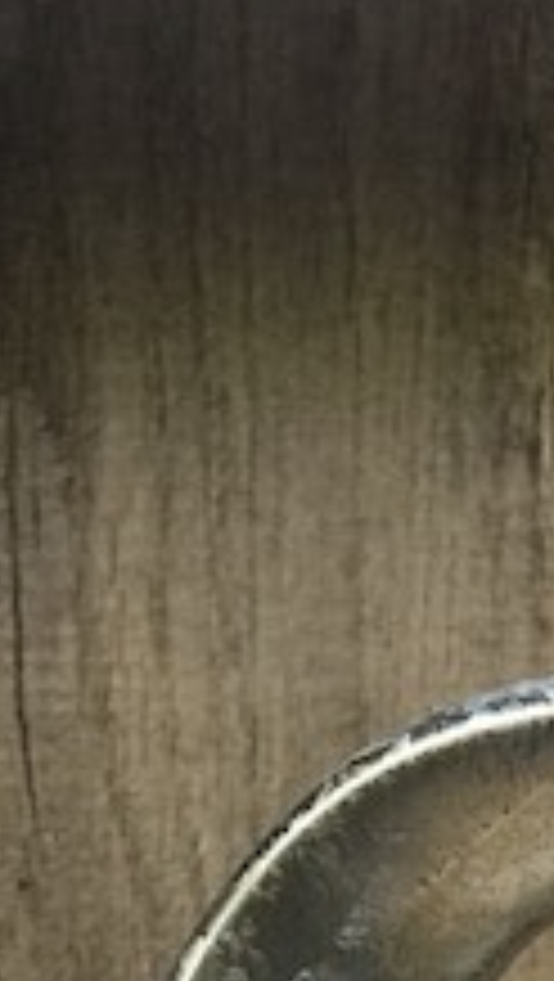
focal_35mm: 199
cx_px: 858
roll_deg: +1.0
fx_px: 5185
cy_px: 940
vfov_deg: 10.7
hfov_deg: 6.0
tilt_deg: -3.3
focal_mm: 6.6
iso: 160
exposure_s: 1/50
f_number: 2.8
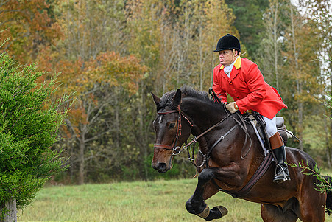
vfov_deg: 9.3
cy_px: 126
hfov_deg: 13.8
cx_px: 224
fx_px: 1365
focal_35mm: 148
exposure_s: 1/800
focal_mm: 90
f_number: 3.5
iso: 1000
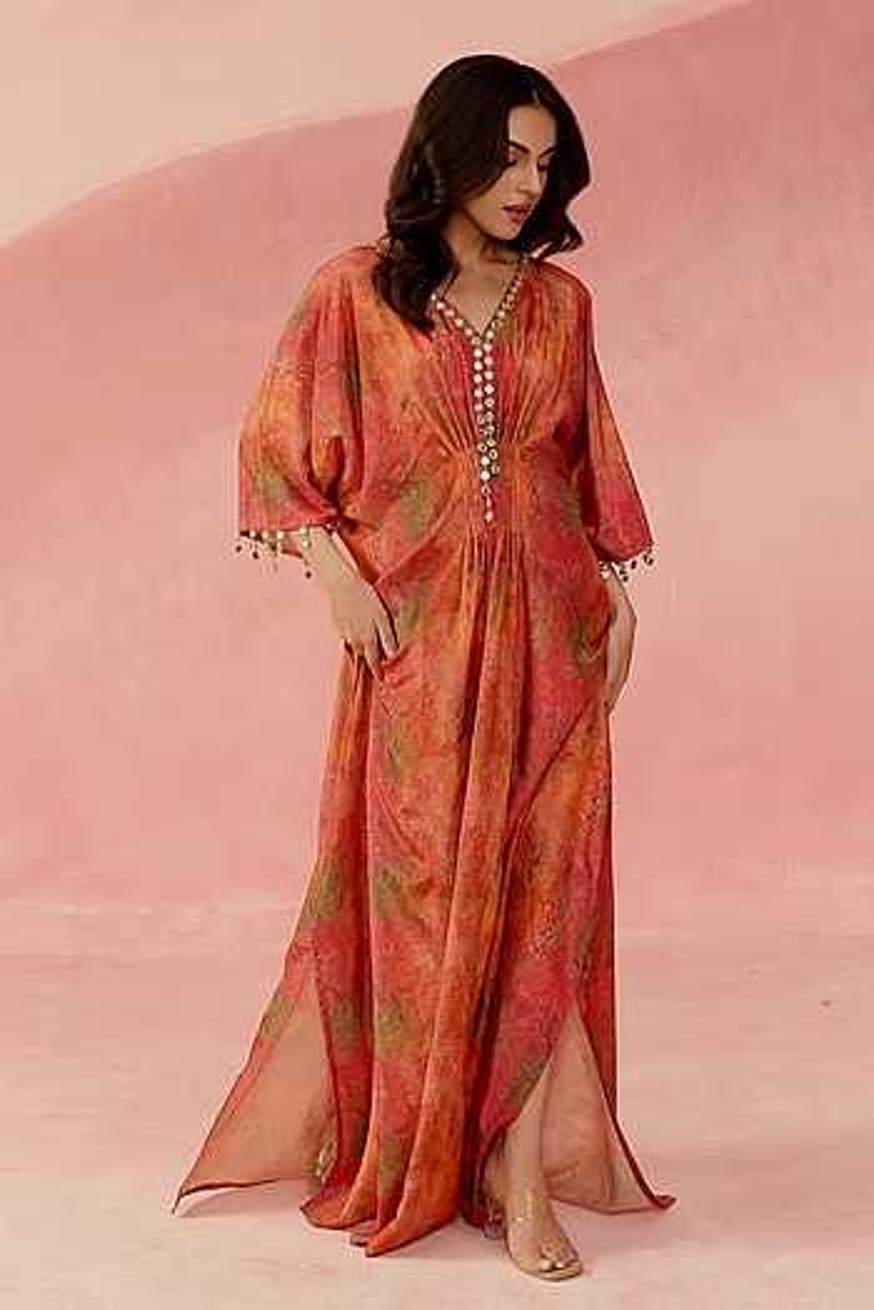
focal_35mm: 43
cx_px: 437
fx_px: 1566
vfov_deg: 45.4
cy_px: 655
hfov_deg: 31.2
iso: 250
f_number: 3.5
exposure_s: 1/160
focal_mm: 43
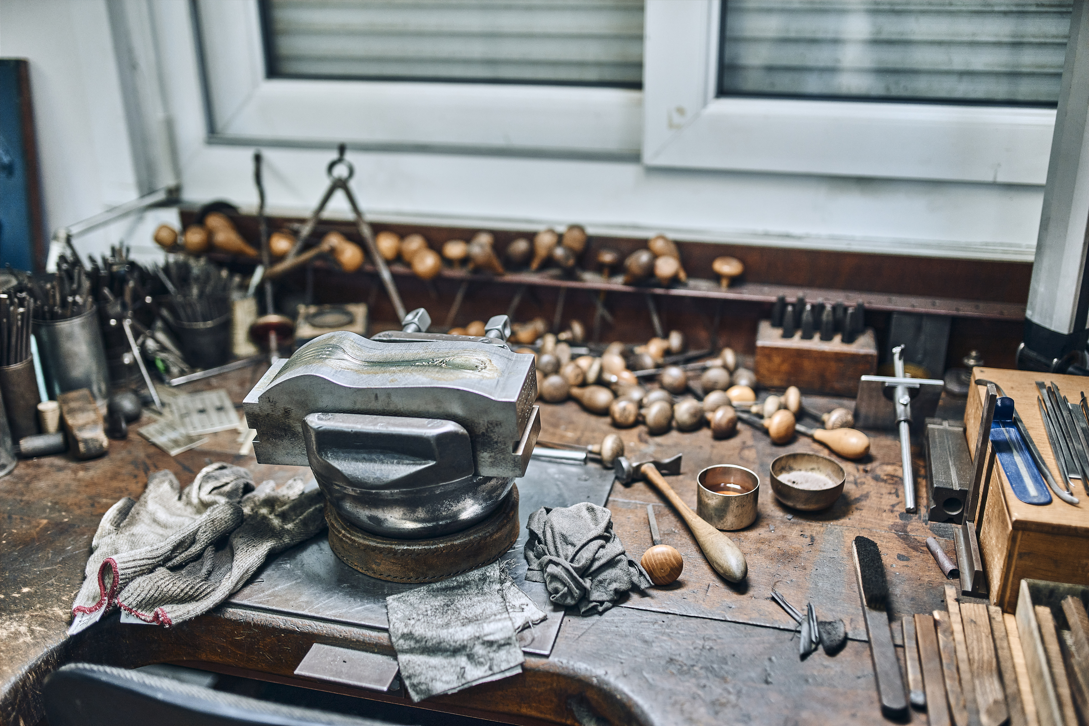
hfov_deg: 54.4
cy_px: 363
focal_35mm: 35
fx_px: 1059
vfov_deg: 37.9
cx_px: 544
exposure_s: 1/250
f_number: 1.8
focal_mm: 35
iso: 250
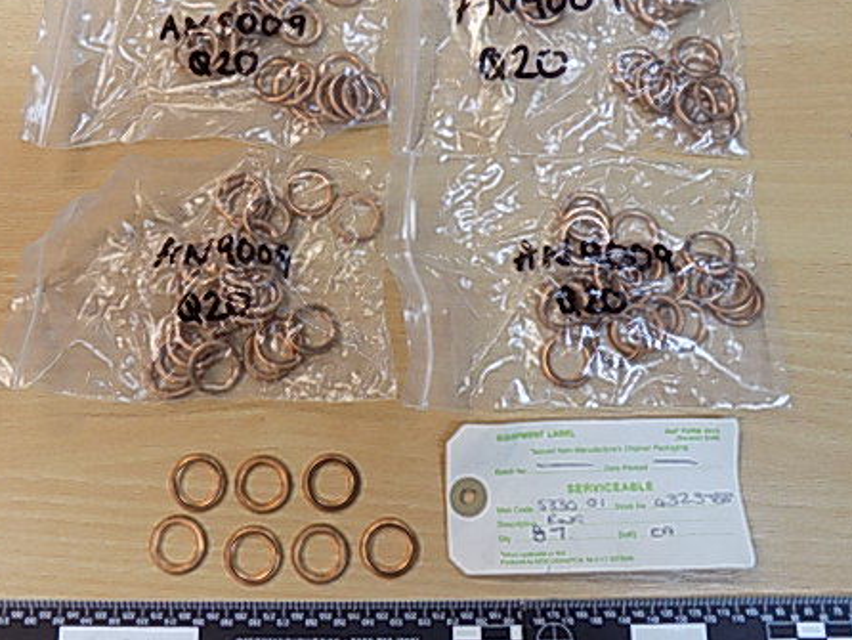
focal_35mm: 33
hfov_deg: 55.0
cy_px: 277
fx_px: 813
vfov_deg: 42.9
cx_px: 344
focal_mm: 4
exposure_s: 1/30
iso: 160
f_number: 3.1
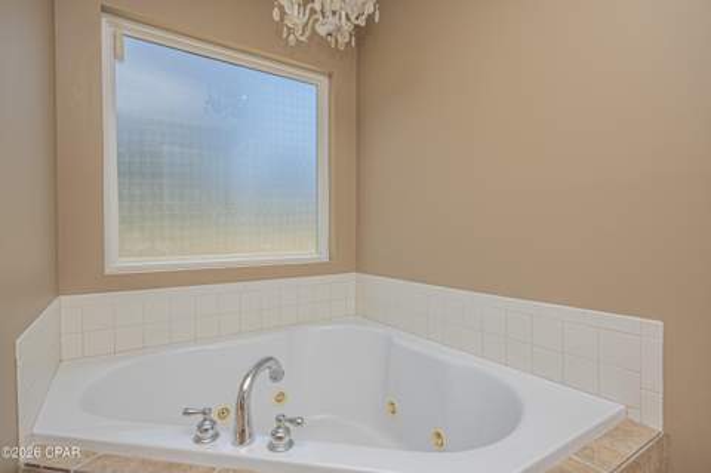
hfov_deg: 90.1
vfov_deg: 67.3
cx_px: 356
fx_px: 355
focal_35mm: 18
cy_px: 236
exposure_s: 1/160
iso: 400
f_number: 11
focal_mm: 12
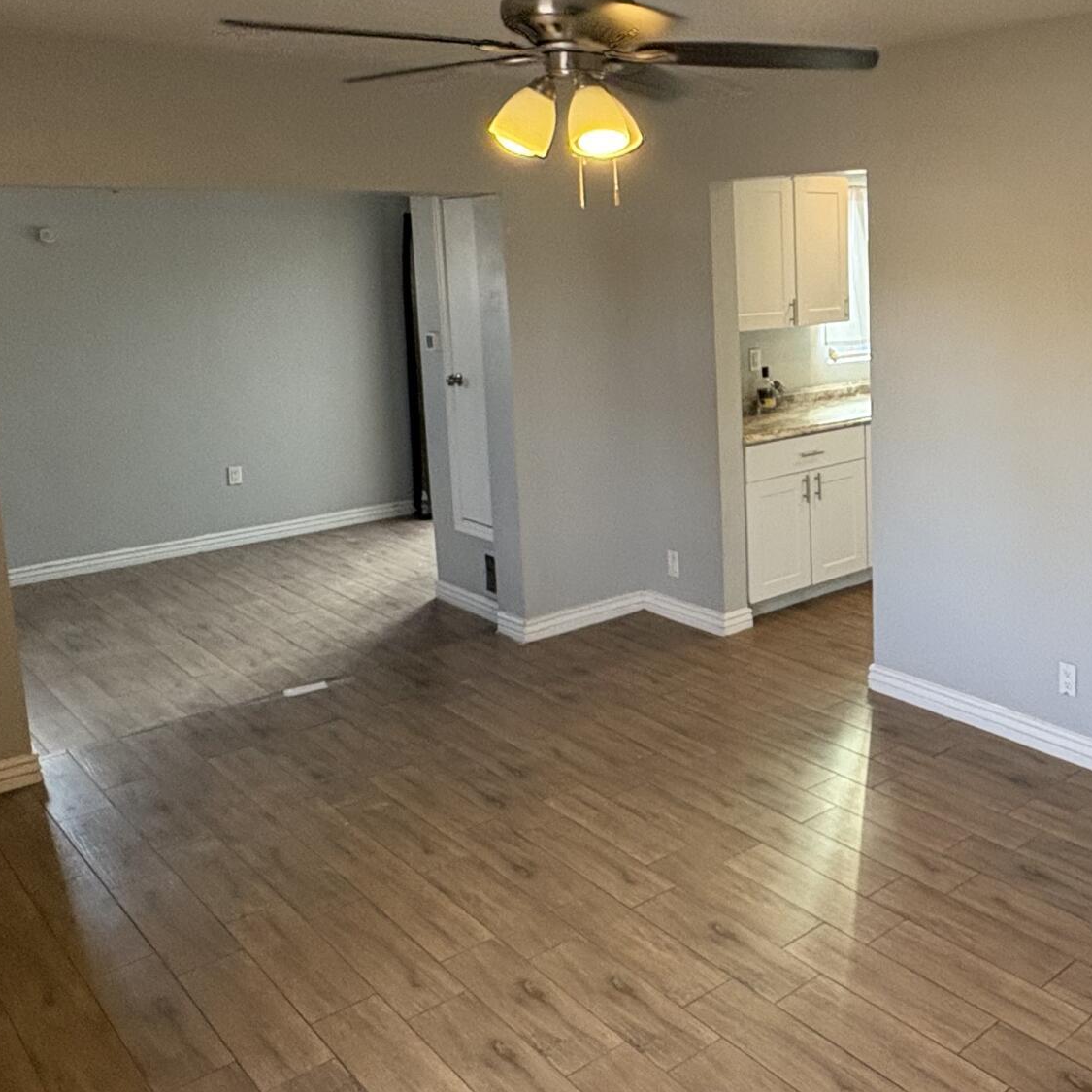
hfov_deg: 45.3
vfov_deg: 49.2
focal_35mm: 33
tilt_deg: -7.7
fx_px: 1178
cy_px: 399
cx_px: 976
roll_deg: +2.0
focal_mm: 2.22
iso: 320
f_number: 2.2
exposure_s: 1/120
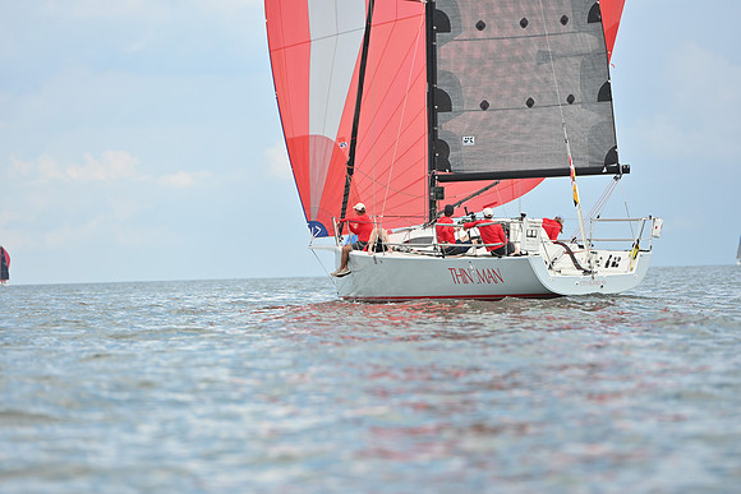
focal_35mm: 200
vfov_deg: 6.9
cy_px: 247
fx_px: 4117
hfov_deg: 10.3
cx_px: 370
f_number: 4.5
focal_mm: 200
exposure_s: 1/3200
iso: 320
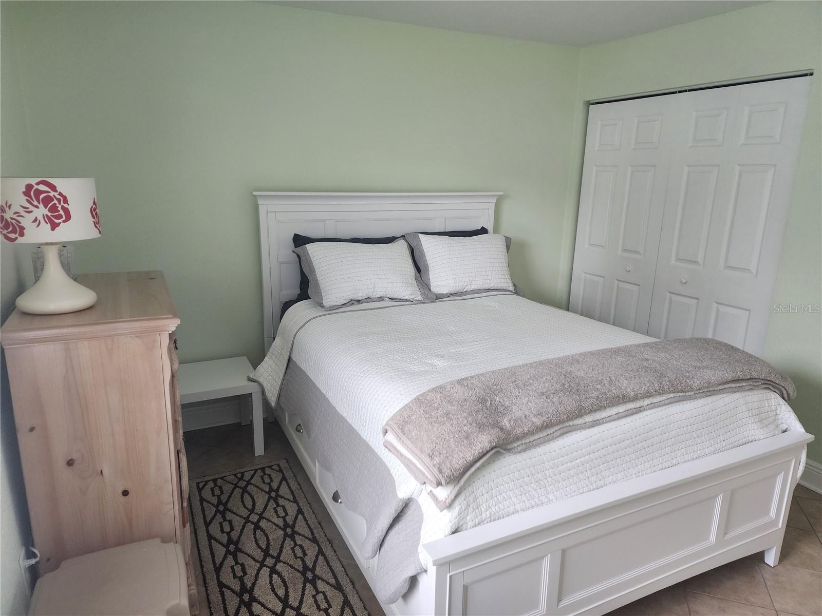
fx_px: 546
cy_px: 308
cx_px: 411
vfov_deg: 58.9
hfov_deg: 73.9
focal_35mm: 23
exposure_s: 1/120
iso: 320
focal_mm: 6.4
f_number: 1.8
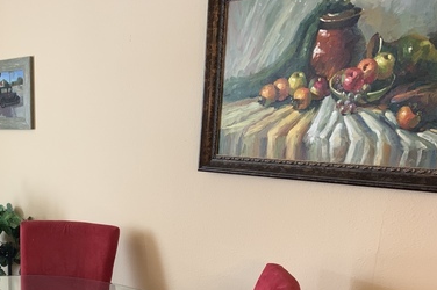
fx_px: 582
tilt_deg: -15.3
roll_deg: -0.7
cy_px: 278
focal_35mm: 48
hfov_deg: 39.2
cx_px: 74
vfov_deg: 26.7
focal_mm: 4.25
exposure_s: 1/30
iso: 400
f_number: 1.8
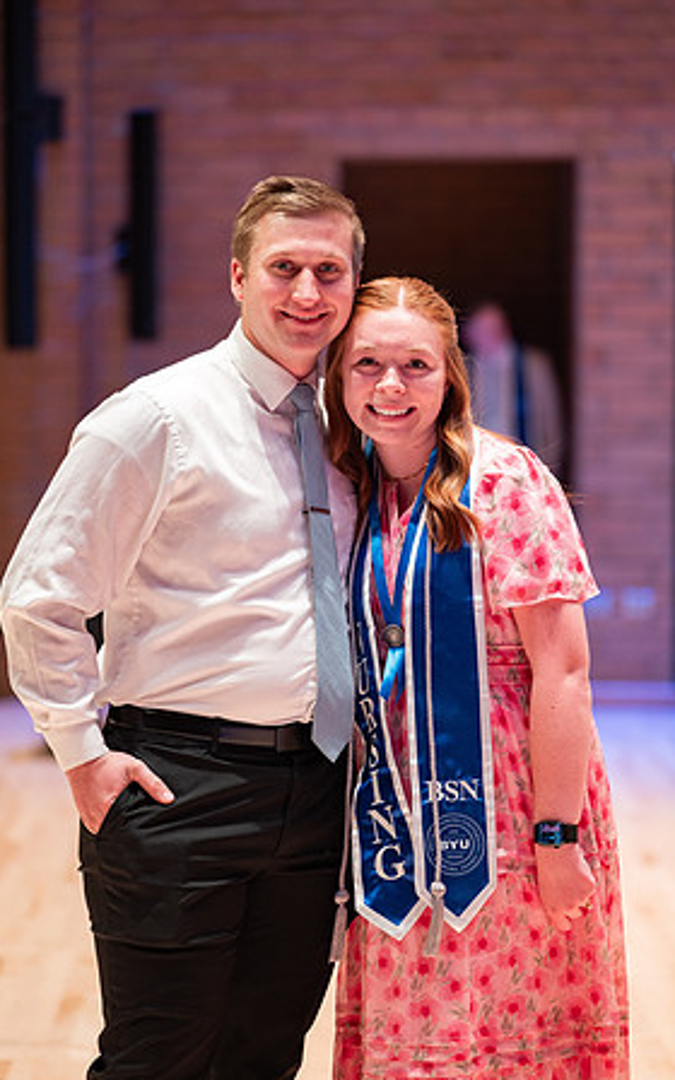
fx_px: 3767
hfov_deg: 10.2
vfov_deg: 16.3
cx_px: 347
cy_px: 540
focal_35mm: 128
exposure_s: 1/200
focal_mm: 125
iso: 1000
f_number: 2.8
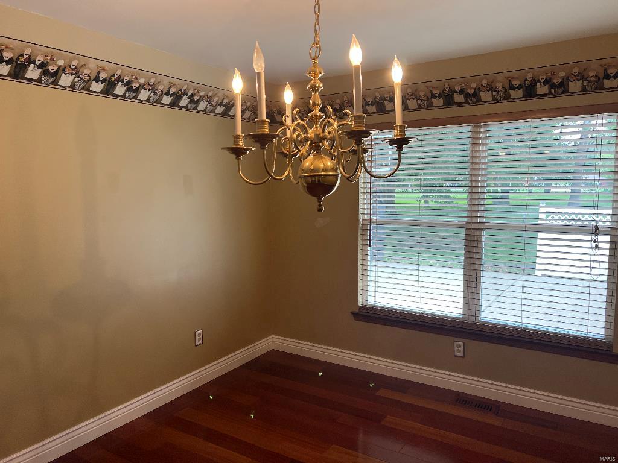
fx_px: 464
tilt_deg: -6.4
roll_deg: +0.2
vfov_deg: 53.1
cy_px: 232
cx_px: 309
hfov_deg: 67.3
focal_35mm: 26
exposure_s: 1/120
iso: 80
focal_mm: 5.7
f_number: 1.5
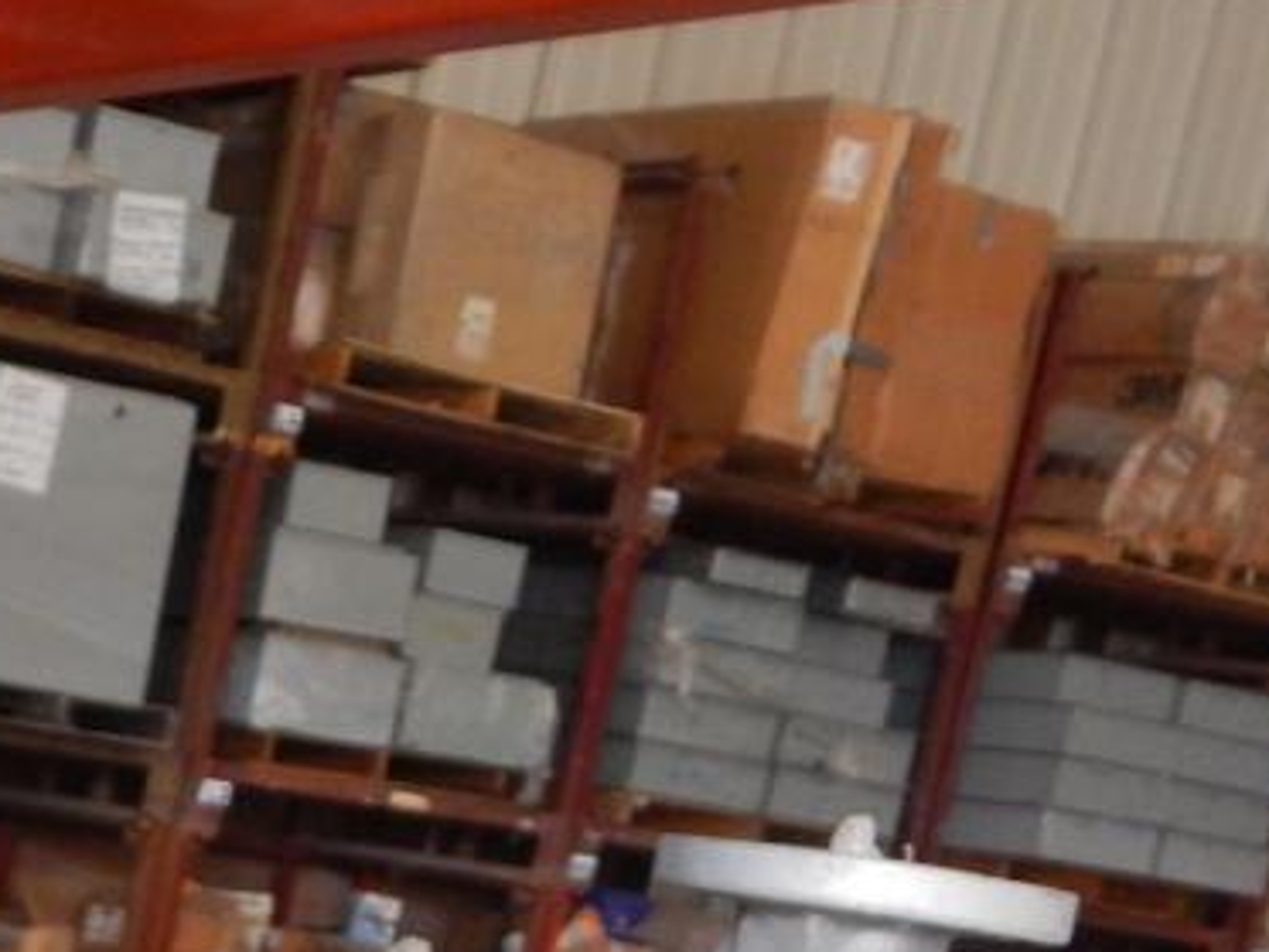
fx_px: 3666
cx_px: -672
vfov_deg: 13.7
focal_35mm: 100
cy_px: 1522
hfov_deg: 17.5
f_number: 3.2
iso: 360
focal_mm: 5.6
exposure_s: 1/30
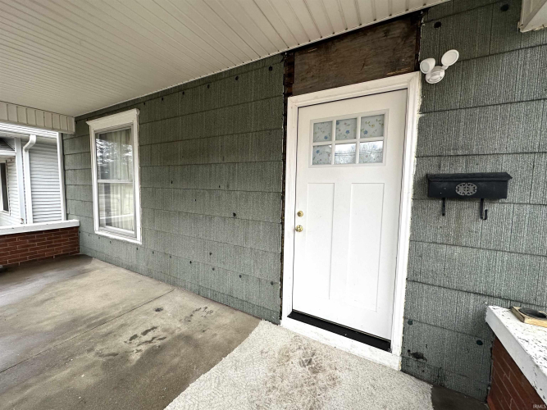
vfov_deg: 85.7
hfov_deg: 102.1
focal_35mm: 14
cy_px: 205
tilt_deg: -4.5
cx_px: 274
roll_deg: -1.1
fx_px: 221
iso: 100
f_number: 2.2
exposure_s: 1/99
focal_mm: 2.22
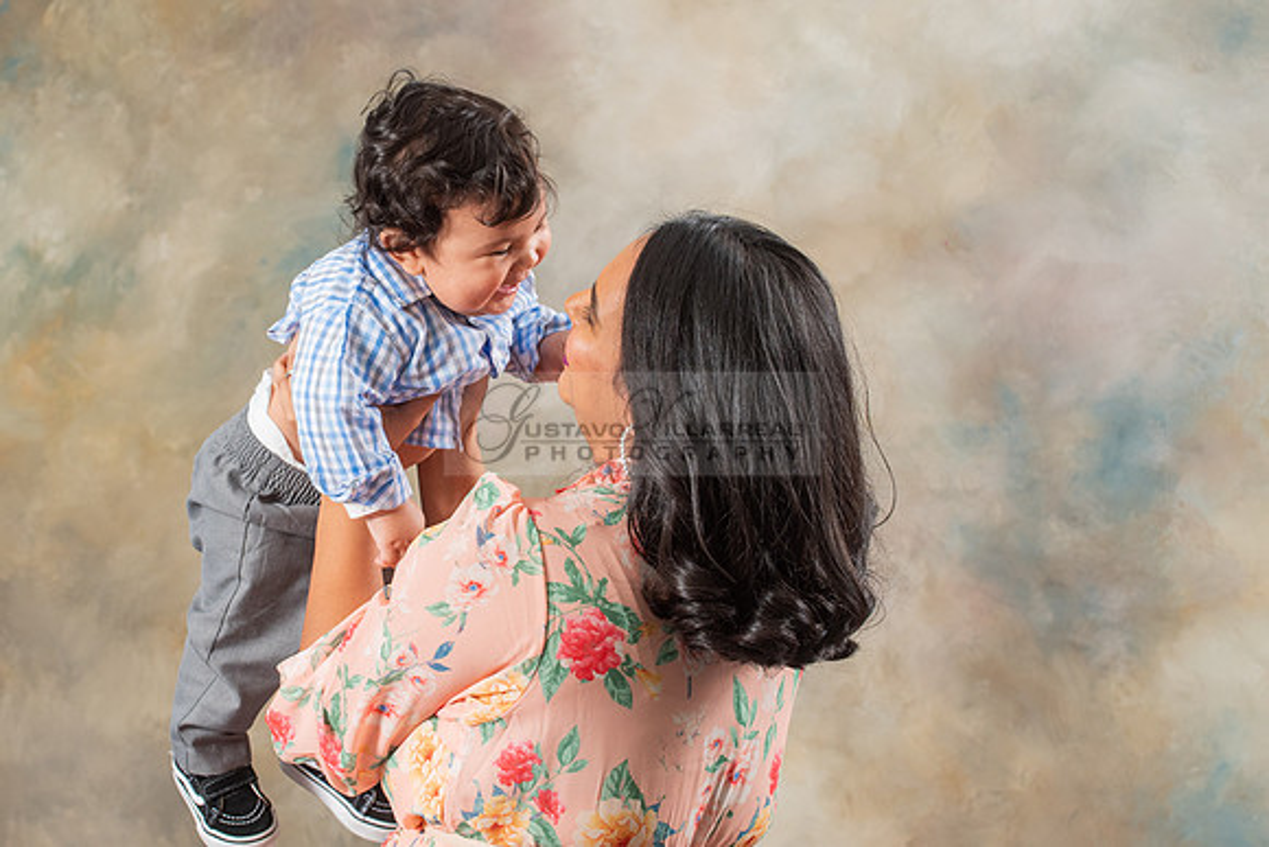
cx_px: 472
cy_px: 412
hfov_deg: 11.2
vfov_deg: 7.5
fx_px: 6489
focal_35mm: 184
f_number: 5.6
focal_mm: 98
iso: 200
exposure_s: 1/125
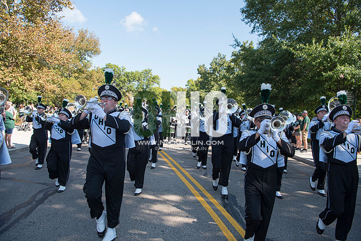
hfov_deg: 73.7
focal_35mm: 24
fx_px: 241
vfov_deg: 53.2
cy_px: 120
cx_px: 180
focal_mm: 24
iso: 200
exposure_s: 1/500
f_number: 5.6
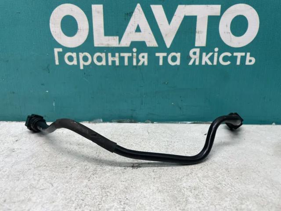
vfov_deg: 53.1
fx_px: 211
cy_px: 106
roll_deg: +0.4
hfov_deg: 67.3
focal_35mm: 26
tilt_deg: -16.2
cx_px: 140
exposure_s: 1/100
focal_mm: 4.2
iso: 100
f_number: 1.6
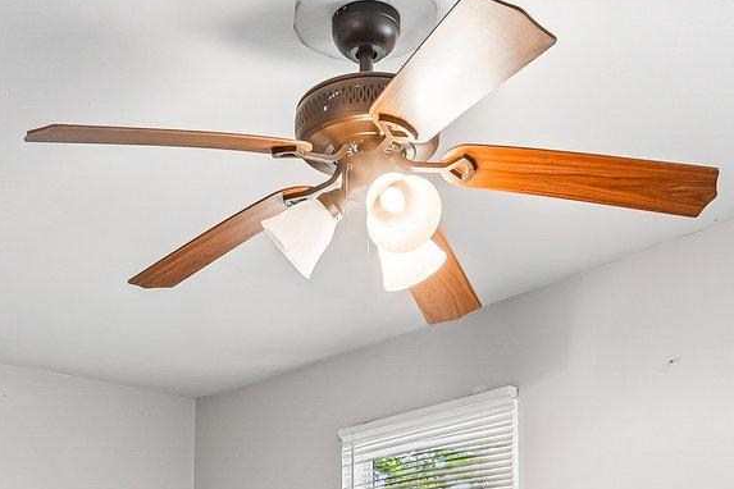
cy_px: 675
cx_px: 324
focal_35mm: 50
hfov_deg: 39.5
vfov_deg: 23.2
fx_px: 1019
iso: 400
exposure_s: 1/6
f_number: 8
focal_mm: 14
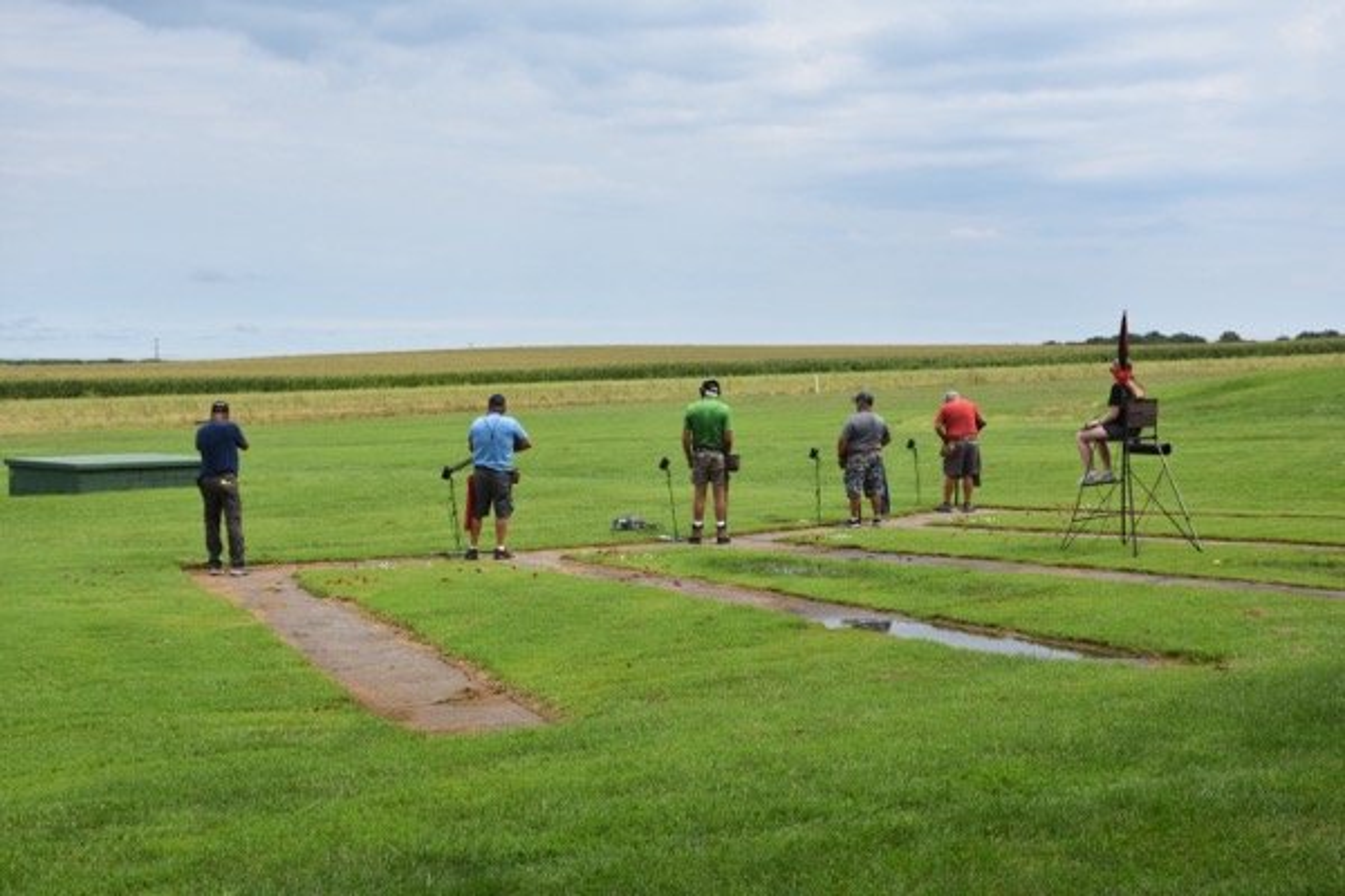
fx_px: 2129
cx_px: 672
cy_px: 448
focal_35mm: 57
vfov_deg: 23.8
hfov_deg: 35.1
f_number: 8
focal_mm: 38
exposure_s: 1/500
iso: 180
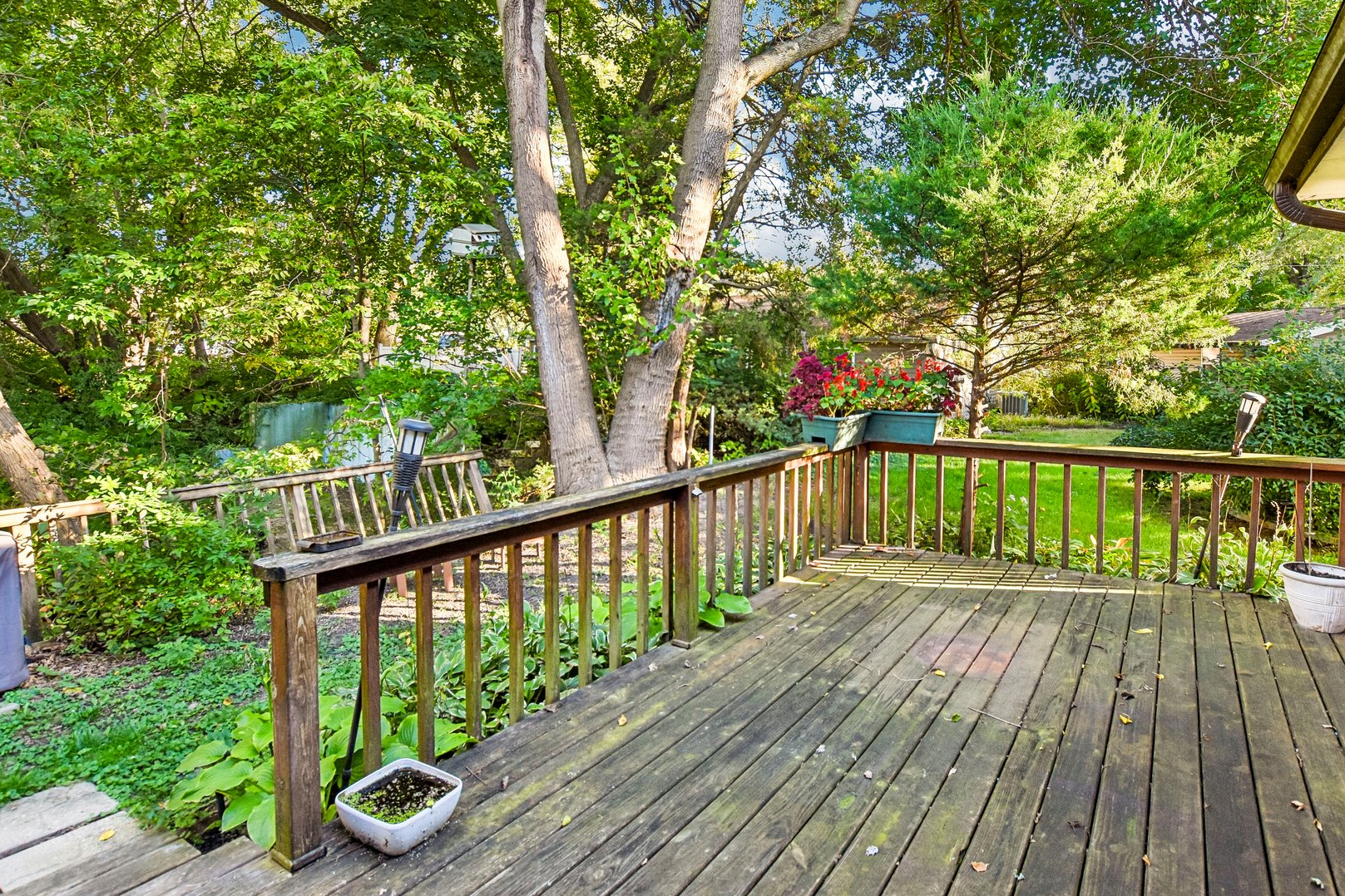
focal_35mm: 19
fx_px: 710
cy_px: 381
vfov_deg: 64.2
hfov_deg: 86.9
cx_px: 675
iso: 400
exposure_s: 1/60
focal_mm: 10
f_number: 8
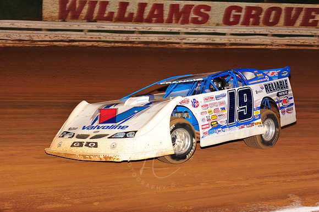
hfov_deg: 22.2
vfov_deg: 14.8
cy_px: 106
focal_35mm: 92
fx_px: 815
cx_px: 160
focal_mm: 92
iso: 800
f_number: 6.3
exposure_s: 1/320
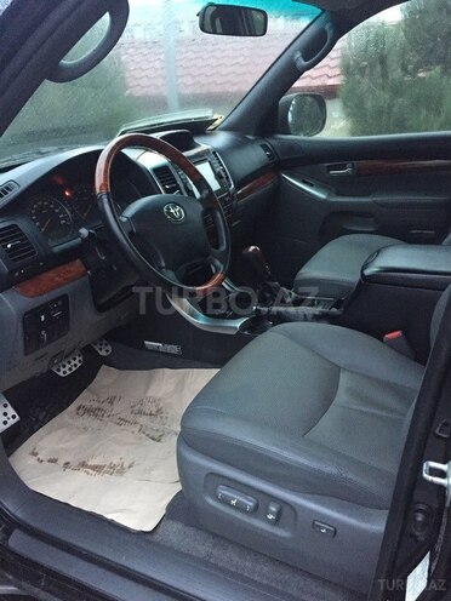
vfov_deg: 61.7
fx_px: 504
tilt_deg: -20.7
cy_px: 300
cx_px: 226
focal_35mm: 29
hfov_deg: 48.2
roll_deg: +2.8
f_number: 2.2
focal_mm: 4.15
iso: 400
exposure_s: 1/17
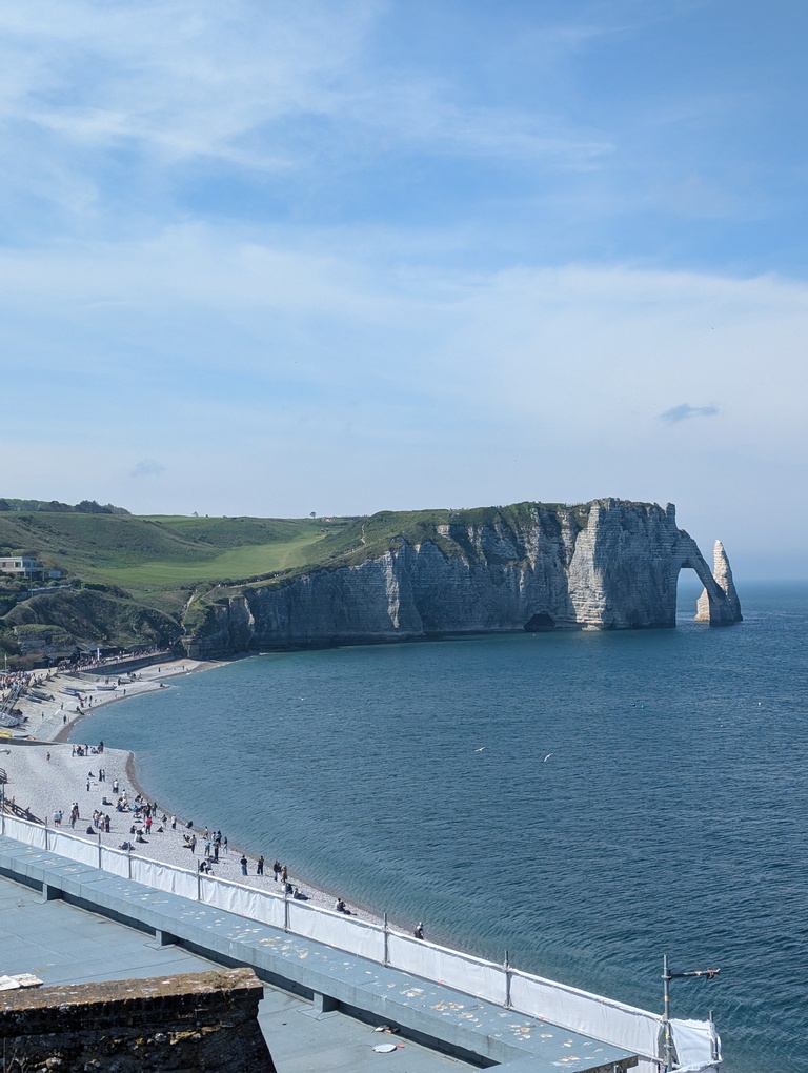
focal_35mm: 48
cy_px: 536
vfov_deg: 39.6
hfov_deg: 30.3
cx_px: 404
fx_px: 1490
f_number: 1.85
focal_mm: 6.81
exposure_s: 1/2532
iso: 55
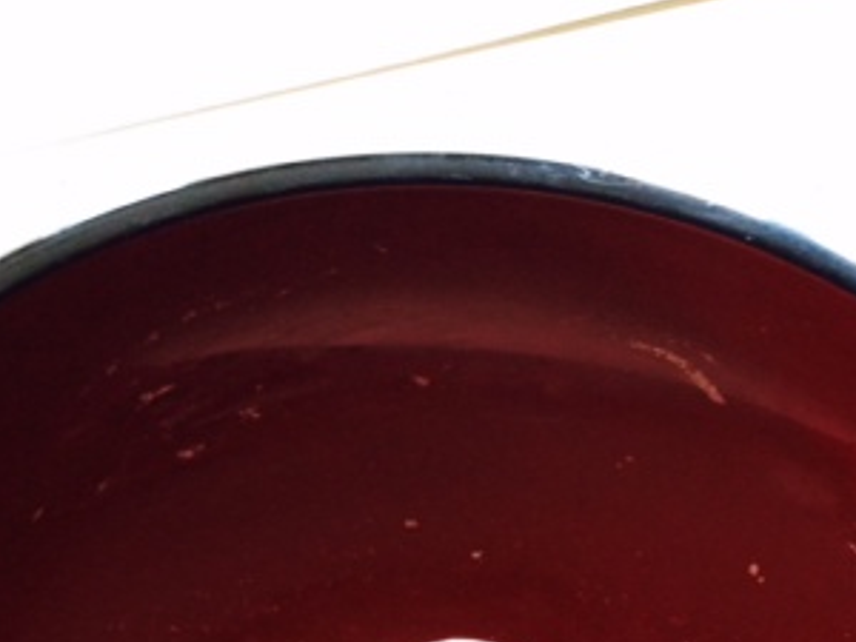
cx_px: 468
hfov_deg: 30.2
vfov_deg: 21.1
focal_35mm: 64
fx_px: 1583
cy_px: 796
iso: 200
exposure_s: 1/30
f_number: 2.2
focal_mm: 4.12
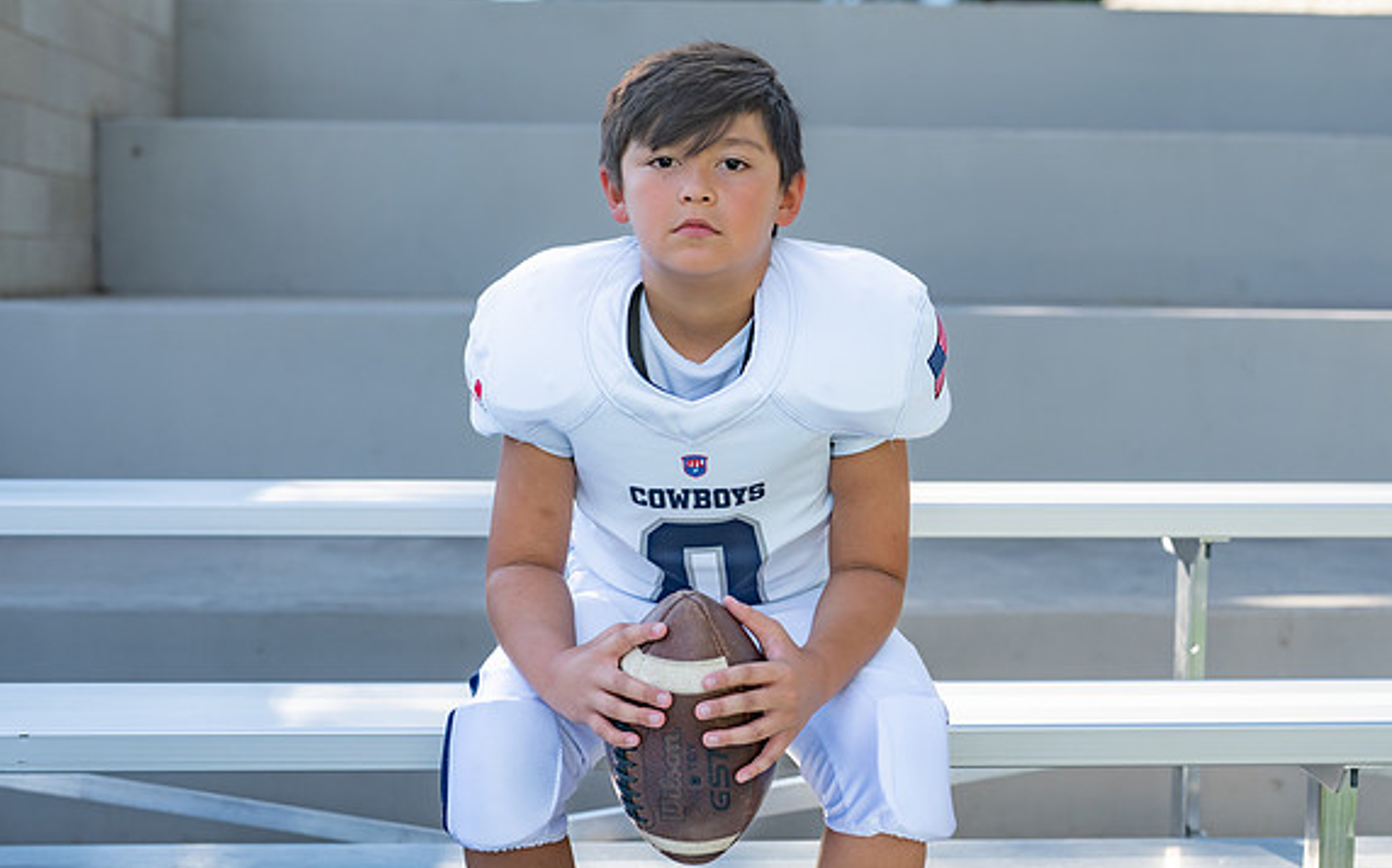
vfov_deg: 20.6
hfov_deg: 32.5
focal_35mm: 63
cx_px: 750
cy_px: 495
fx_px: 2389
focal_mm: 50
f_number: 2.8
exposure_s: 1/500
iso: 100
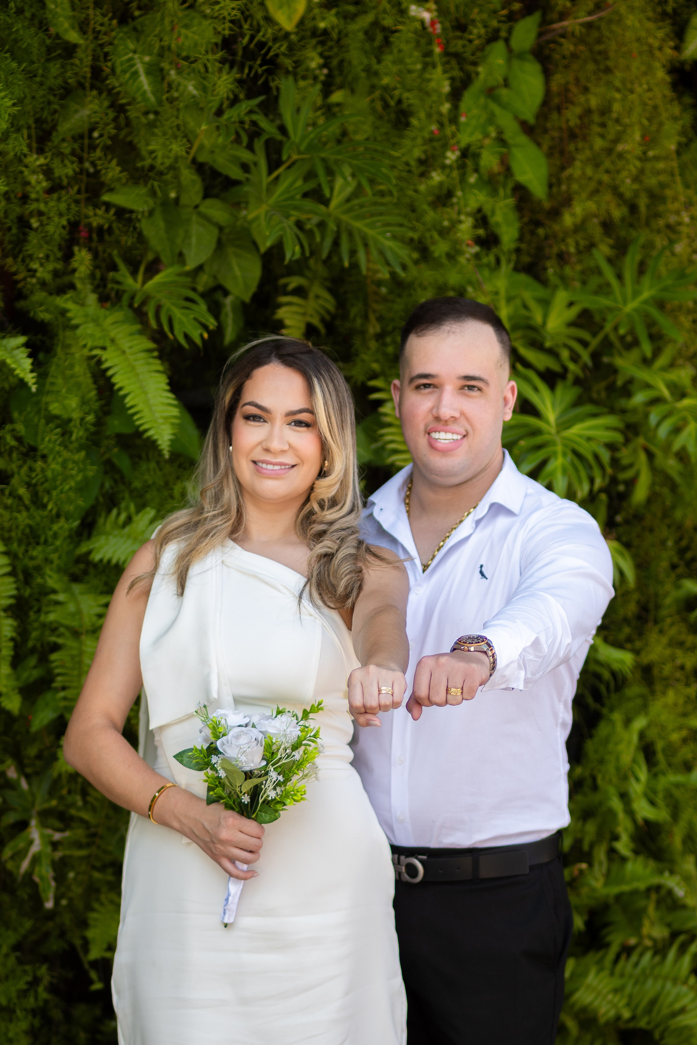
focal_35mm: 128
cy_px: 522
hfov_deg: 10.8
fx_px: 3703
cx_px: 348
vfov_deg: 16.1
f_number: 1.8
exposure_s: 1/1000
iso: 160
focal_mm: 85
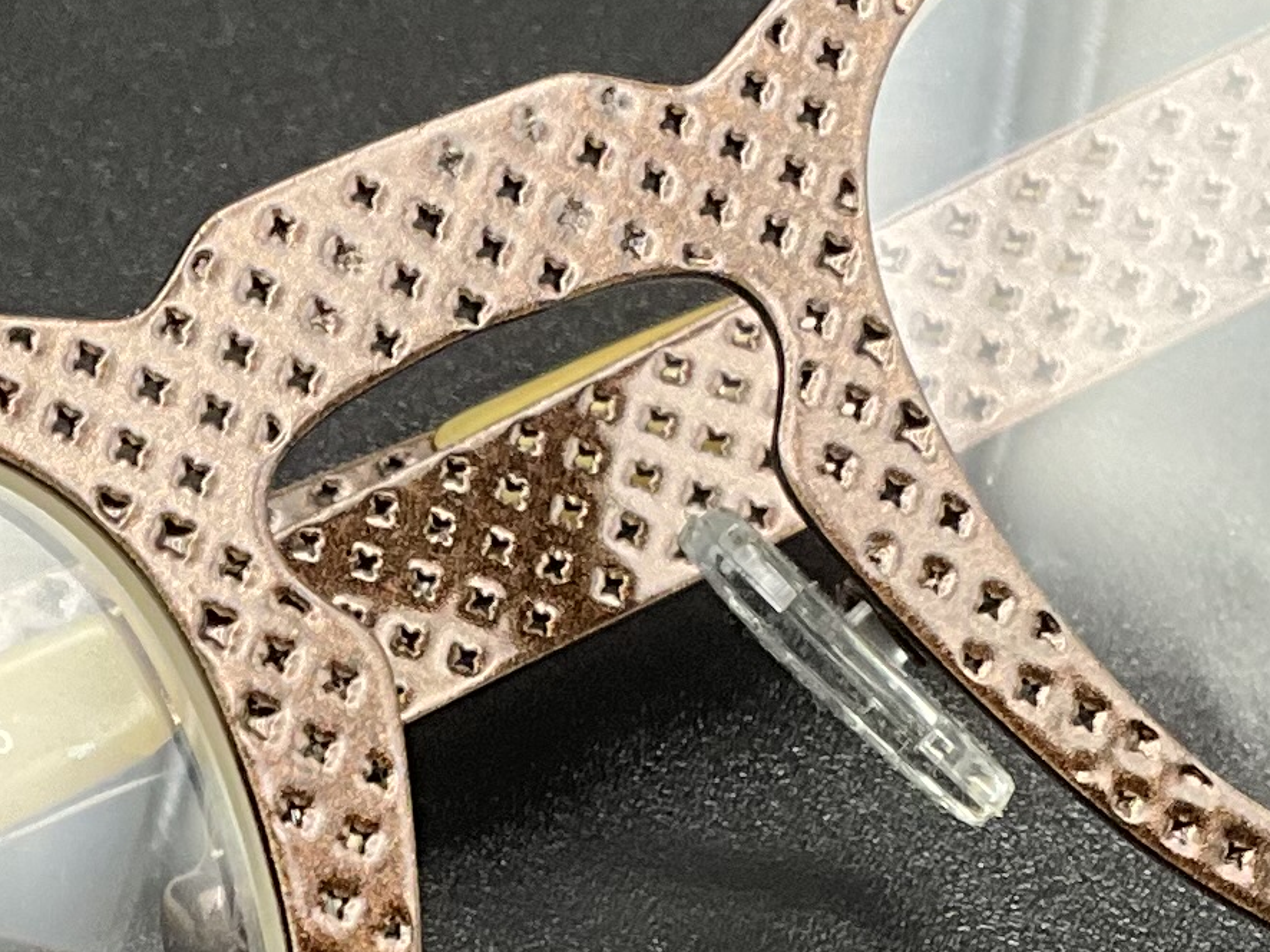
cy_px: 840
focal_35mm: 132
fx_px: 4842
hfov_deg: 14.8
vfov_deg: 11.2
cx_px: 132
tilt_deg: -49.9
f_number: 1.8
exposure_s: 1/110
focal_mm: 3
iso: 64
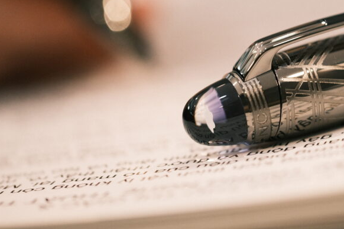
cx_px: 299
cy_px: 58
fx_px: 2016
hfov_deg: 9.7
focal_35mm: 211
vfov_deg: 6.5
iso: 1000
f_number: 2.8
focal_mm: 80
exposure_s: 1/120
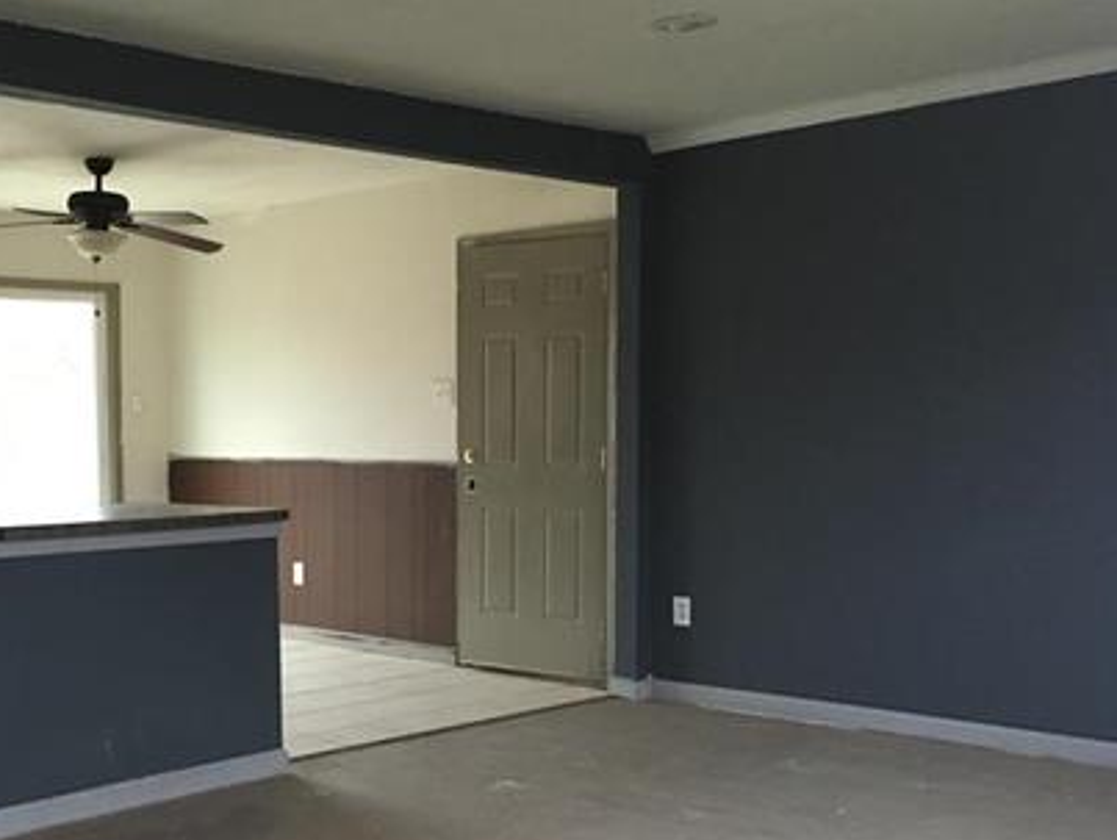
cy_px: 485
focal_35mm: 46
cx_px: 252
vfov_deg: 31.5
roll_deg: -0.3
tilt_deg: -3.6
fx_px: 1486
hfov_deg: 39.8
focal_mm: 4.15
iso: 200
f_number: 2.2
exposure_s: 1/15
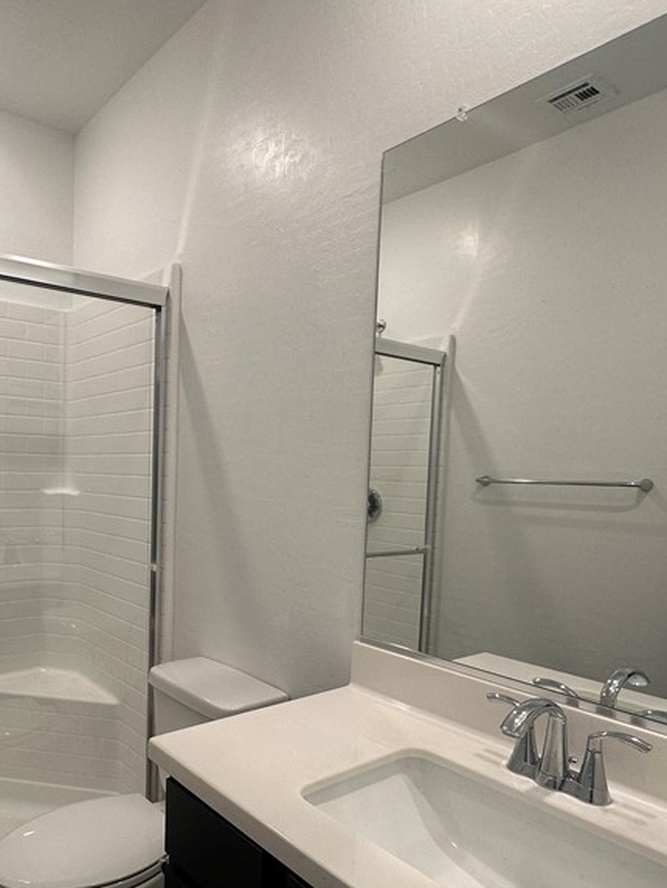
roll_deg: -1.6
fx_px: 642
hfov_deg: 53.4
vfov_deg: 69.0
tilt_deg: -3.4
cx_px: 202
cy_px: 511
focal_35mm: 25
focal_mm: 2.22
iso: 125
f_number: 2.2
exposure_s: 1/120
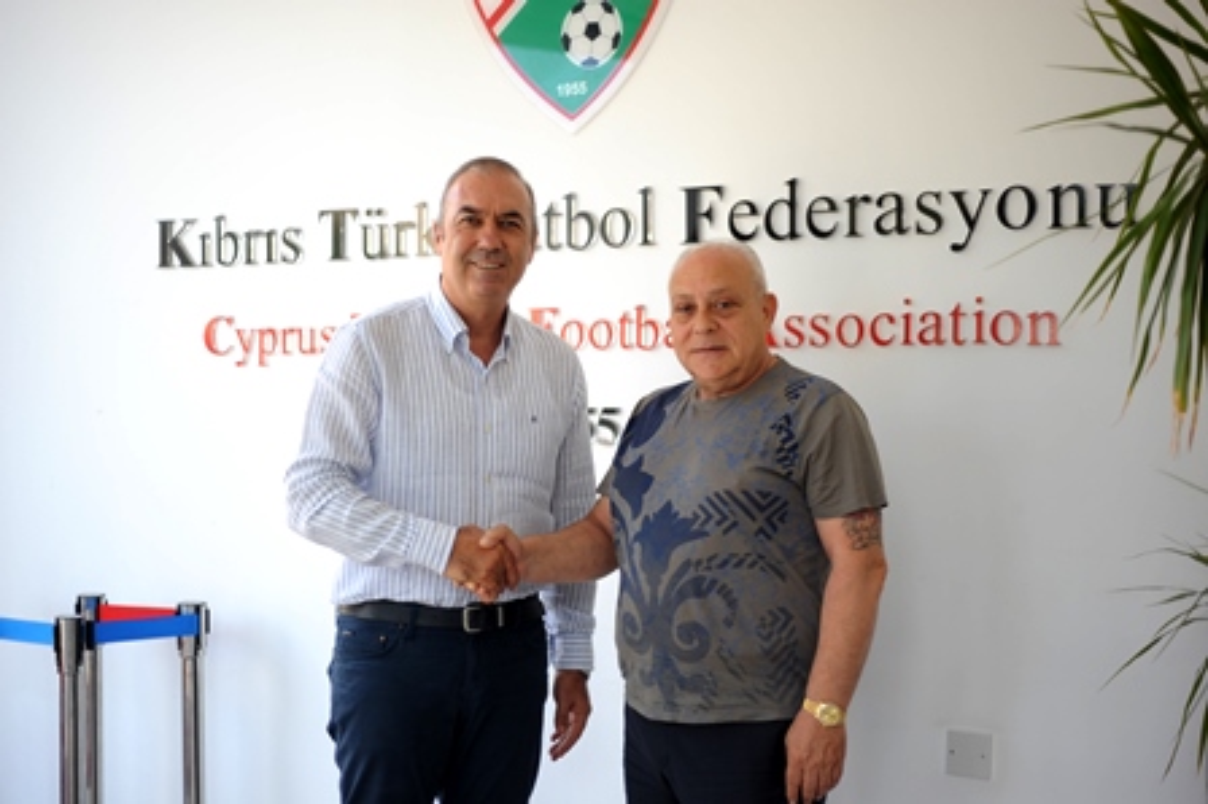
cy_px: 402
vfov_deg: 27.0
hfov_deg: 39.6
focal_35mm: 50
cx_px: 604
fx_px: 1676
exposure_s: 1/800
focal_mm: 50
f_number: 1.8
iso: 320
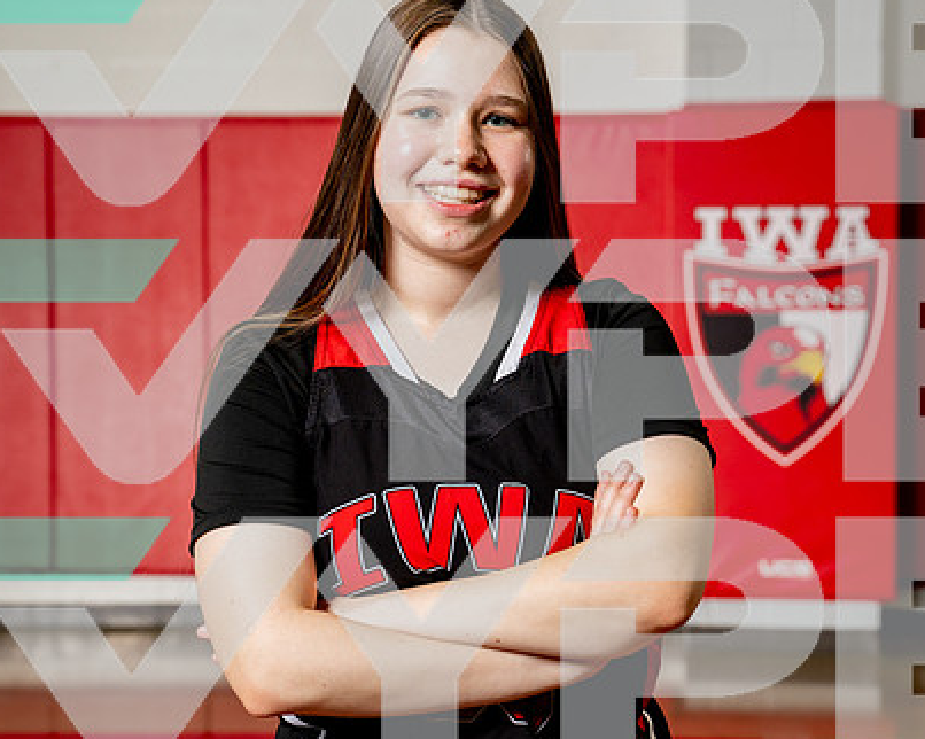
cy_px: 361
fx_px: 2627
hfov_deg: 20.0
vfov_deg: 16.0
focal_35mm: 96
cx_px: 523
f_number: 5.6
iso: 400
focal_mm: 70
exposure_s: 1/250
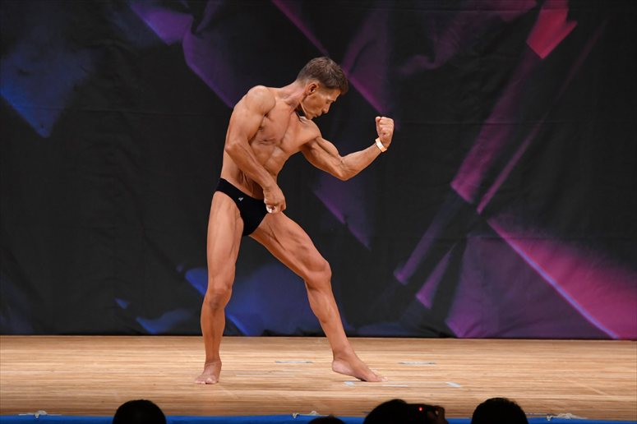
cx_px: 318
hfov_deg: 7.2
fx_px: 5041
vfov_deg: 4.8
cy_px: 212
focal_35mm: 285
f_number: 5.6
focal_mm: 190
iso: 3200
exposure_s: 1/400
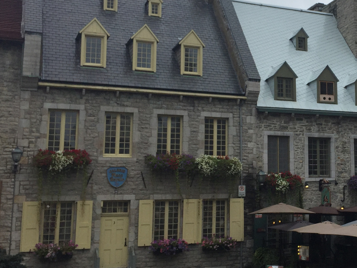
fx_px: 598
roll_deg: +0.8
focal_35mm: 58
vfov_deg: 25.2
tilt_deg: +9.3
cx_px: 334
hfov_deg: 31.4
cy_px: 113
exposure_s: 1/1980
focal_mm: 4.15
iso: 32
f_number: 2.2
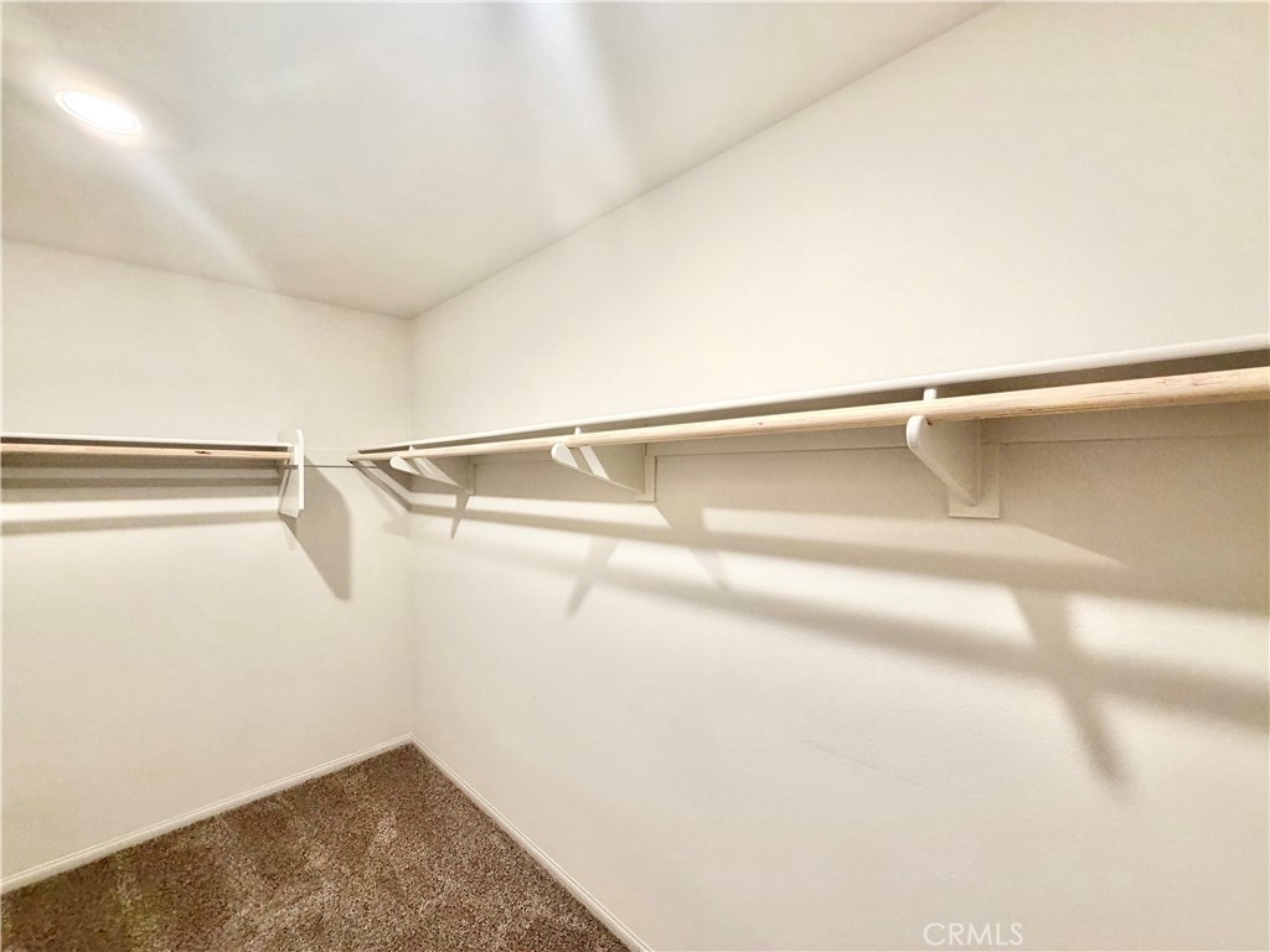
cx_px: 635
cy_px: 476
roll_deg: +0.2
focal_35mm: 14
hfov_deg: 102.1
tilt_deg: -0.7
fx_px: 514
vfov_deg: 85.7
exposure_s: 1/60
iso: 200
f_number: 2.2
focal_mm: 2.22
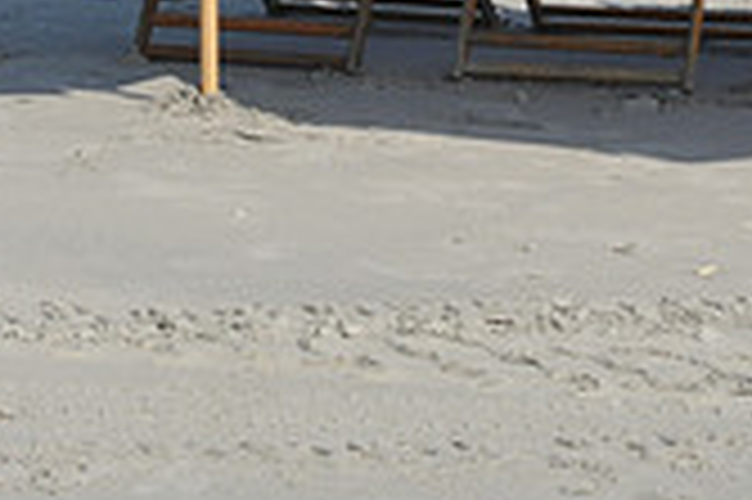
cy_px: -259
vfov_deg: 6.8
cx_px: 414
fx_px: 4132
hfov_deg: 10.4
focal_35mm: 198
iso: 200
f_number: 13
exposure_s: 1/160
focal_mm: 38
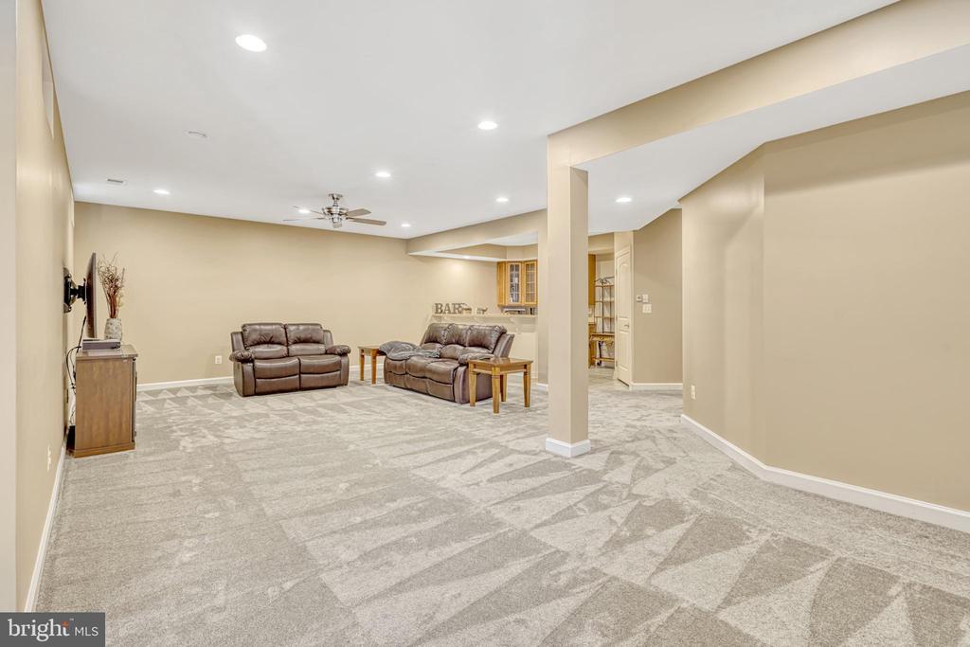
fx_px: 431
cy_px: 324
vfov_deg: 73.8
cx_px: 485
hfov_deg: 96.7
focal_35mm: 16
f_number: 8
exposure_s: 1/160
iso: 1250
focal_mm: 16
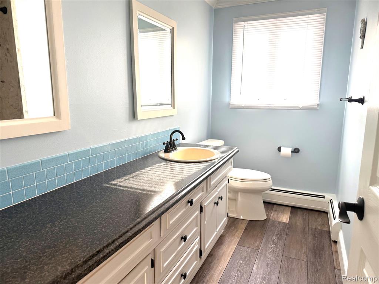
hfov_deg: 71.6
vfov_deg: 56.8
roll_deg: -0.9
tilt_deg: -11.4
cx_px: 190
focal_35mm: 24
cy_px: 142
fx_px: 263
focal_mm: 6.76
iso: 100
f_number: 1.78
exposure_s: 1/299
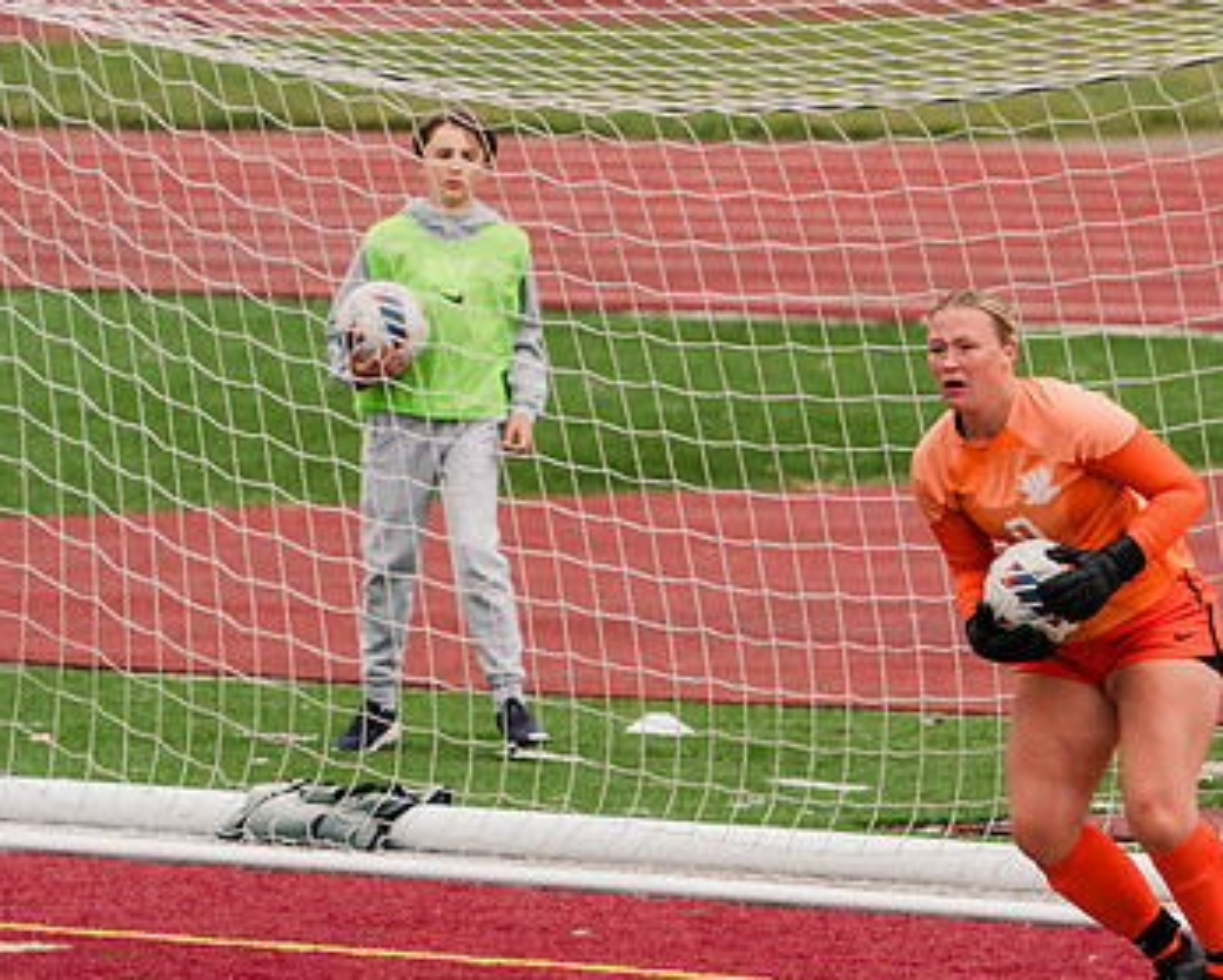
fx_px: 32631
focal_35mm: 901
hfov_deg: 2.1
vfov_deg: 1.7
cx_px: 1038
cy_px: 626
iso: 500
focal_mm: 459
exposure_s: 1/1600
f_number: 6.3
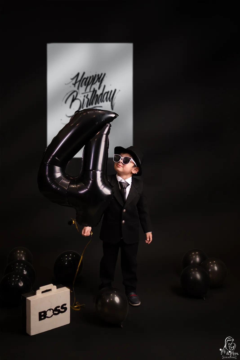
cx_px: 120
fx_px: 500
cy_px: 180
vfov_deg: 39.6
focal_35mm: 50
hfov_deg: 27.0
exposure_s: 1/800
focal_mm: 50
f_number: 1.8
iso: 400
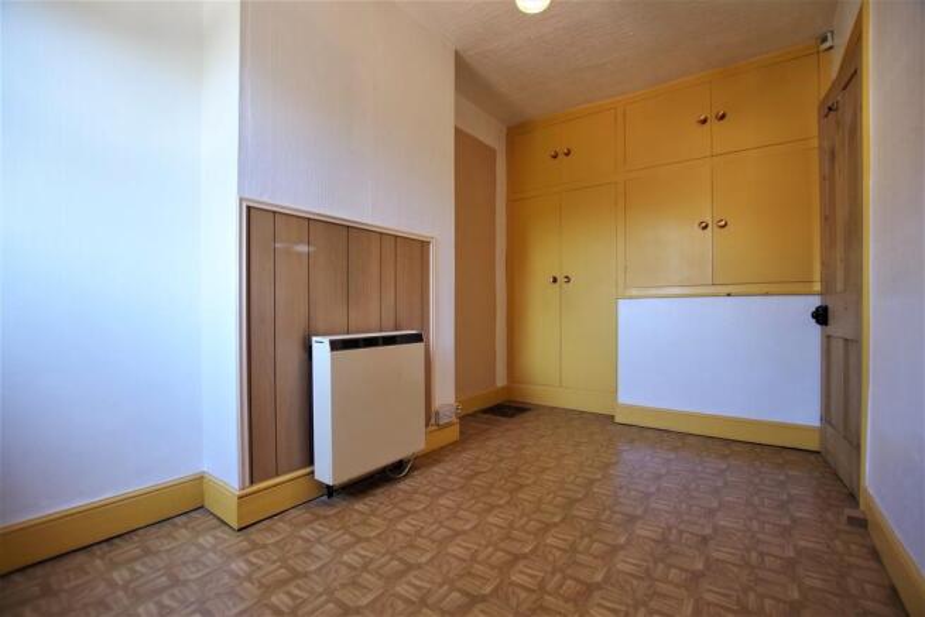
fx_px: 385
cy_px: 308
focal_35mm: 15
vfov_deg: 77.4
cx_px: 462
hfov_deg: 100.4
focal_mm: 10
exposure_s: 1/25
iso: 200
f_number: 3.5
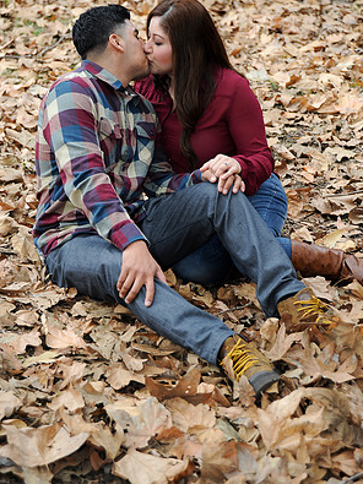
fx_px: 1301
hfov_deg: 15.9
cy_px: 212
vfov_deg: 21.1
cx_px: 181
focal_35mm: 93
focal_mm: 85
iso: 320
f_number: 4.5
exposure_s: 1/100
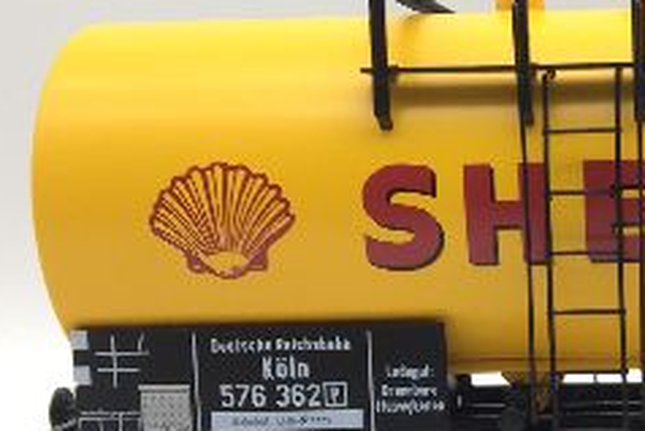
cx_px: 664
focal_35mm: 76
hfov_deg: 25.2
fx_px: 1362
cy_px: 309
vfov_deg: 17.9
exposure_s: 1/100
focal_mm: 4.15
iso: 32
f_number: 2.2
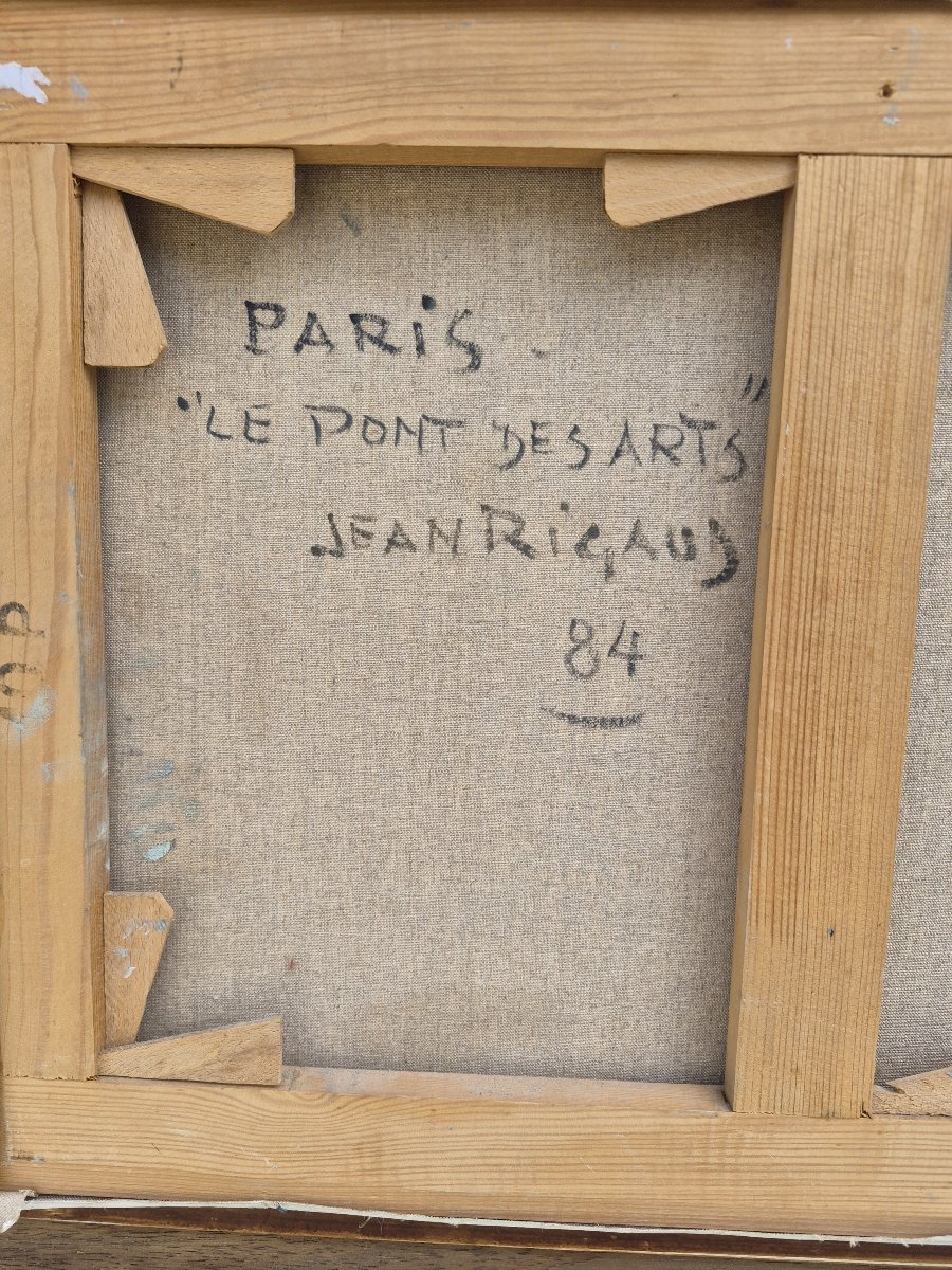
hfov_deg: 58.9
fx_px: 843
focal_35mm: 23
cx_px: 476
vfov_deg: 73.9
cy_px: 635
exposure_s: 1/716
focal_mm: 5.4
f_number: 1.8
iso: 80
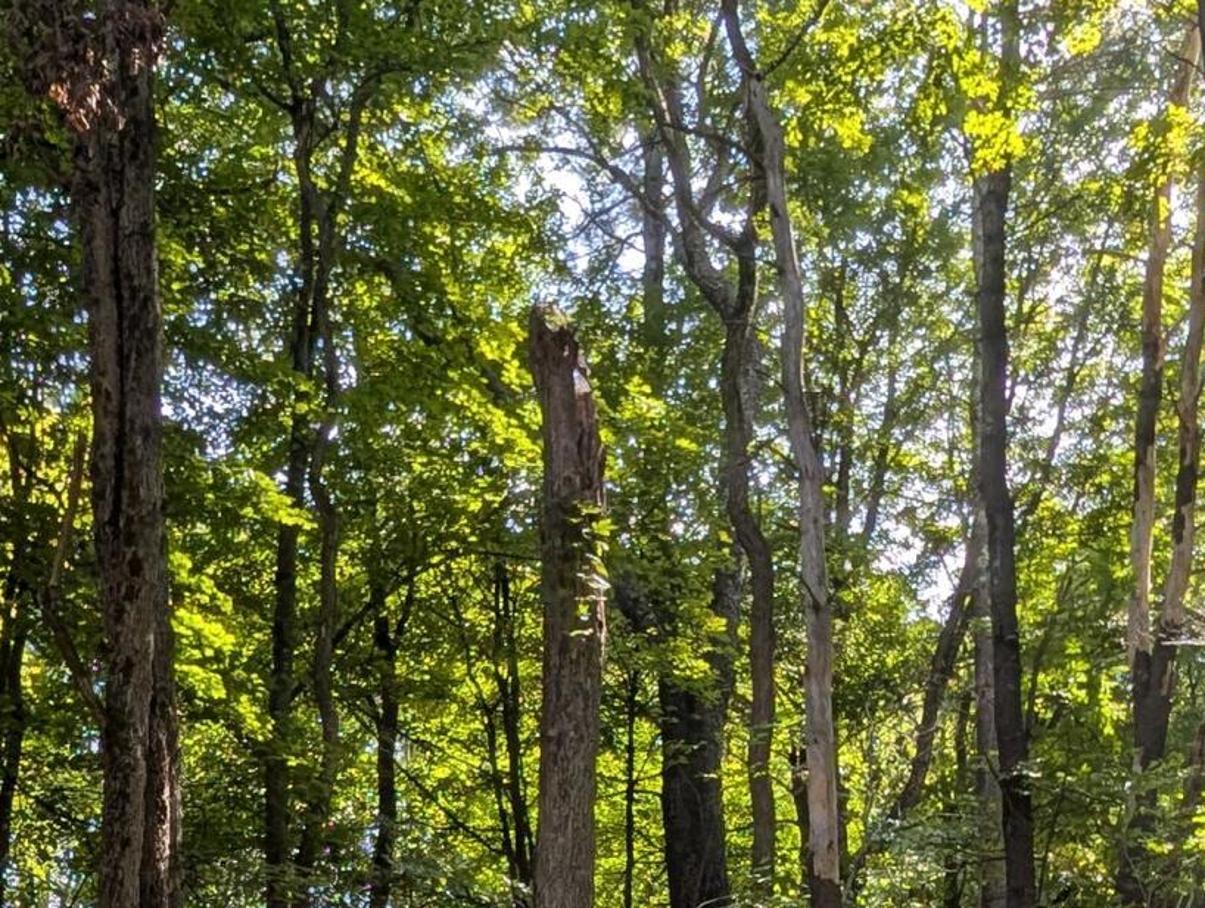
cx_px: 536
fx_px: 1534
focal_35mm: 44
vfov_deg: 28.9
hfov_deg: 42.8
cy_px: 1063
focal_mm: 2.02
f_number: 1.7
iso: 51
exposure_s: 1/500
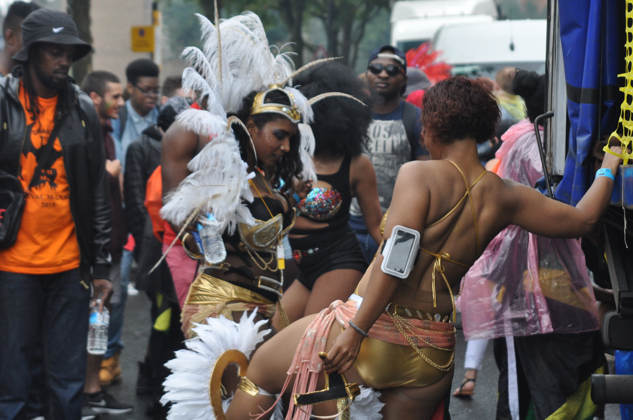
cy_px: 210
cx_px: 316
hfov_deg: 16.7
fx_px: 2160
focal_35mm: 123
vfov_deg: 11.1
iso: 720
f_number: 5
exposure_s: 1/250
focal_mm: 82
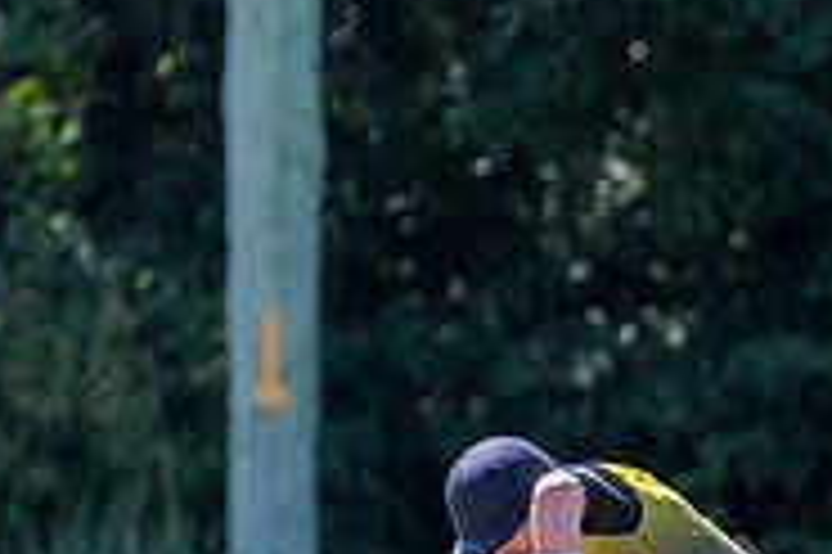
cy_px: 733
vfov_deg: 0.9
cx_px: 598
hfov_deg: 1.3
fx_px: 36067
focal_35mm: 1562
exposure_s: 1/2000
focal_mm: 460
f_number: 6.3
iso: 900
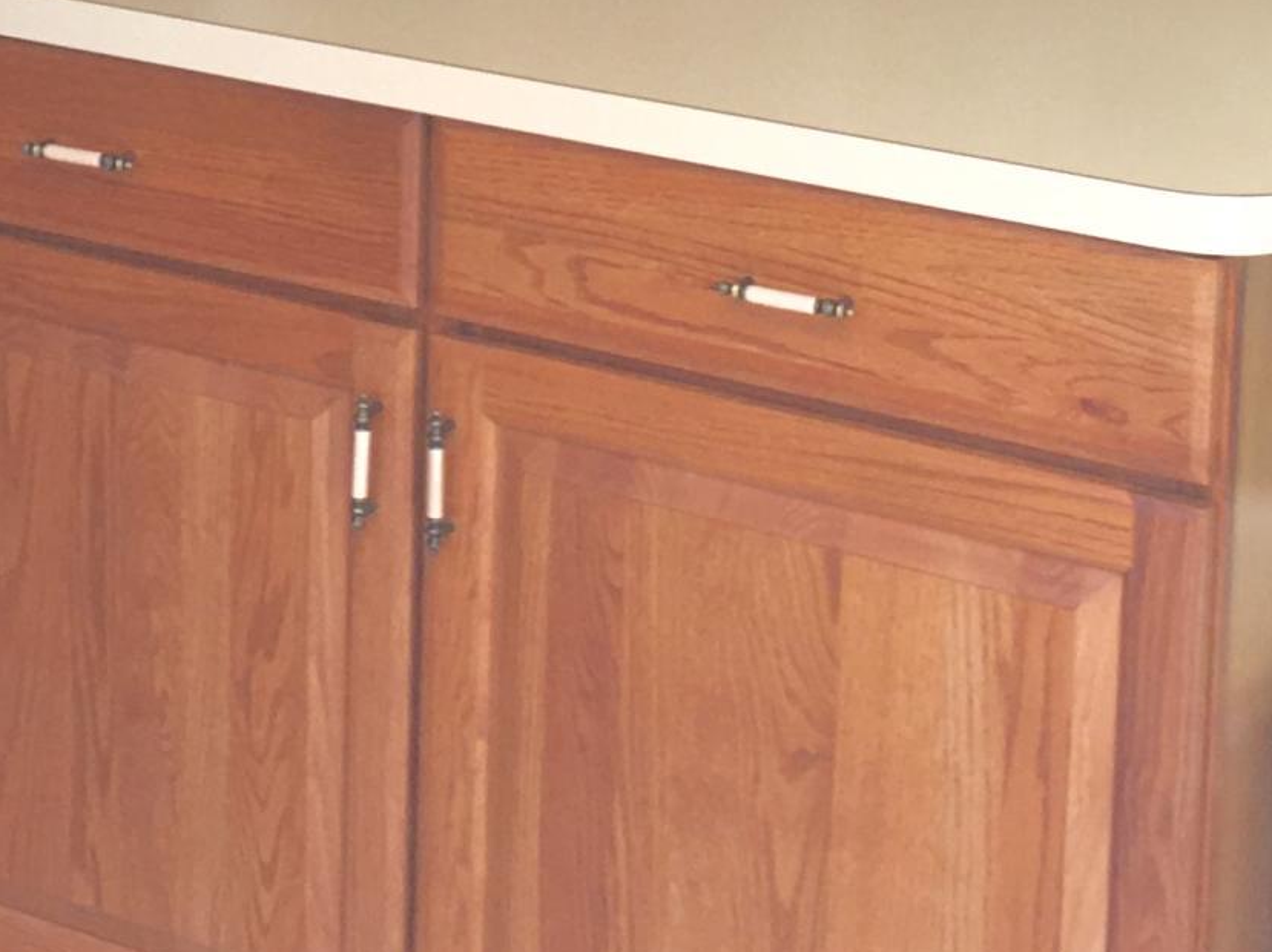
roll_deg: -0.7
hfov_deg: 18.7
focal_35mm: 105
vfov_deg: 13.6
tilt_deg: -8.2
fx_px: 3857
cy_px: -222
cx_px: 408
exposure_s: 1/30
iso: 32
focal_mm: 4.15
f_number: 2.2
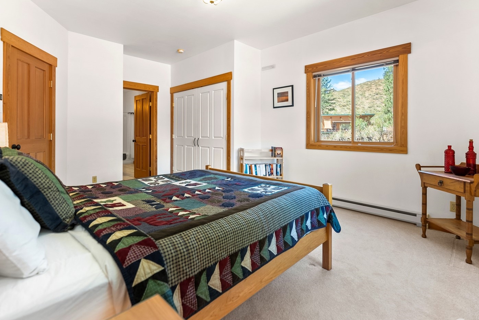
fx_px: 226
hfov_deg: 93.2
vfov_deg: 70.4
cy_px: 147
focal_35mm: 17
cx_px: 230
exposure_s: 1/20
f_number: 2.8
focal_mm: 14
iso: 400
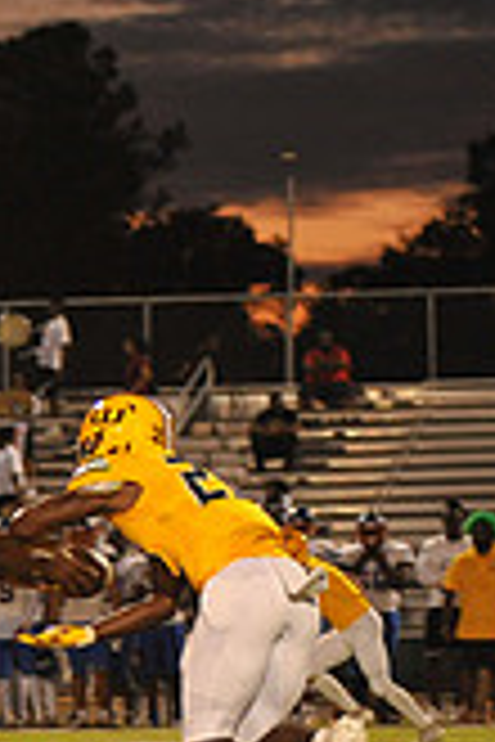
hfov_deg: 4.2
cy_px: 571
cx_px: -626
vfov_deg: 6.4
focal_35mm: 324
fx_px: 6682
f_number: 3.5
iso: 2000
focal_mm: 92
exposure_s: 1/250
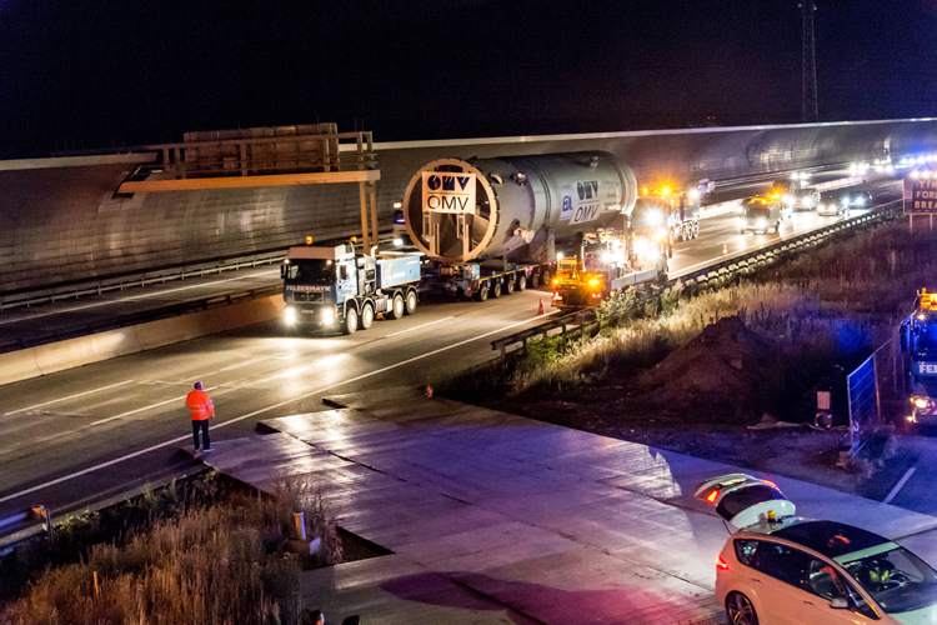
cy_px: 312
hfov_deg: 38.2
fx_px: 1353
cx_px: 468
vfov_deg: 26.0
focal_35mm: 52
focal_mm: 52
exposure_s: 1/20
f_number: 6.3
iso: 12800
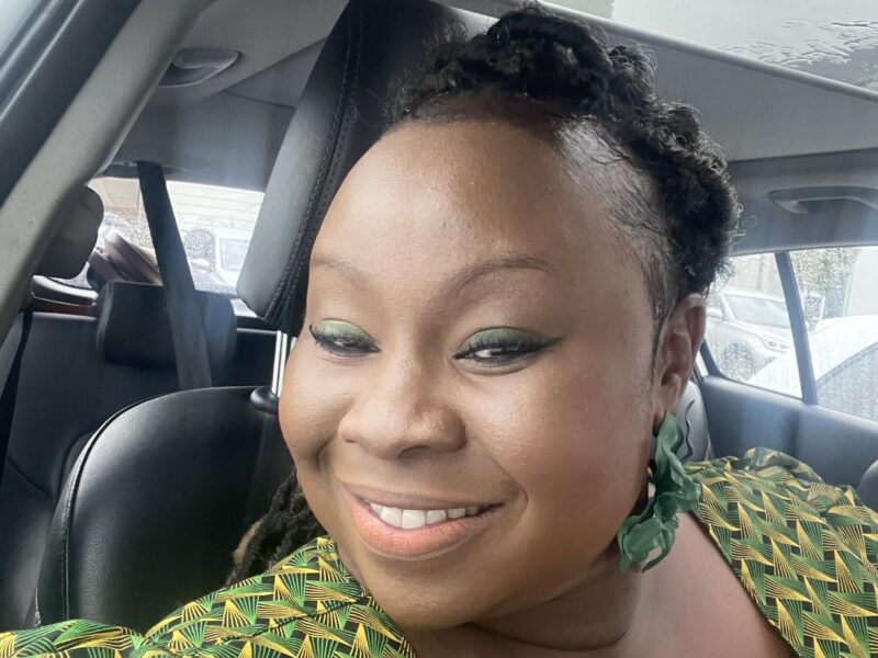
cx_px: 439
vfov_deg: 46.8
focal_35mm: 30
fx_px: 761
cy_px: 329
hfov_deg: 60.0
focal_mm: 2.71
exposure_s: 1/46
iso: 400
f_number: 2.2
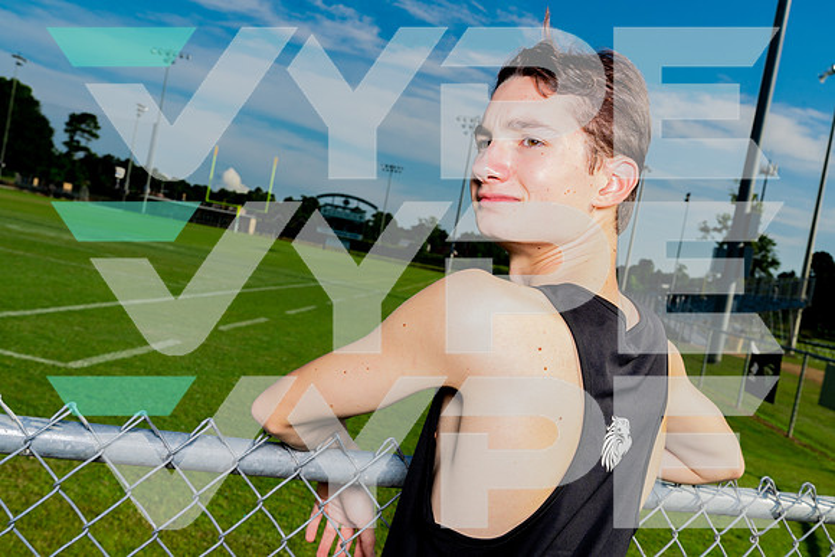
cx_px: 418
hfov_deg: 45.4
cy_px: 278
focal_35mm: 43
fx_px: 998
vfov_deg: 31.2
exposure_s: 1/200
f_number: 11
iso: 200
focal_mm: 43
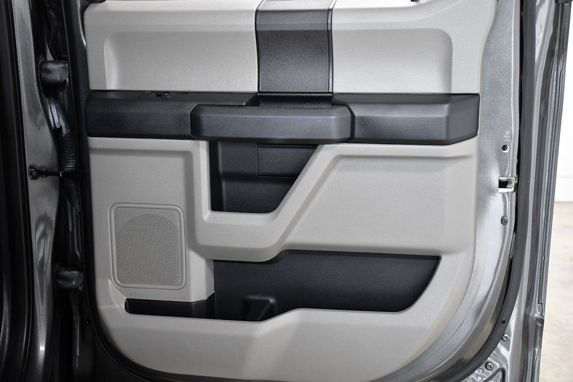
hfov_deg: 33.4
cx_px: 286
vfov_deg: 22.6
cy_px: 191
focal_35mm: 60
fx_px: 955
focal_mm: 40
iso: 2500
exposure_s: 1/320
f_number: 4.5
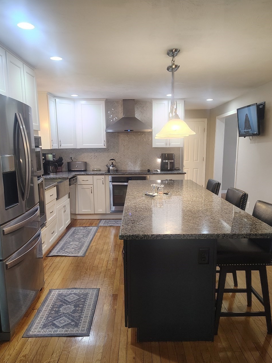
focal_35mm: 29
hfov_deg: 48.2
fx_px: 304
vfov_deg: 61.3
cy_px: 210
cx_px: 139
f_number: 1.8
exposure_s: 1/60
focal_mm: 5.56
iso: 1825
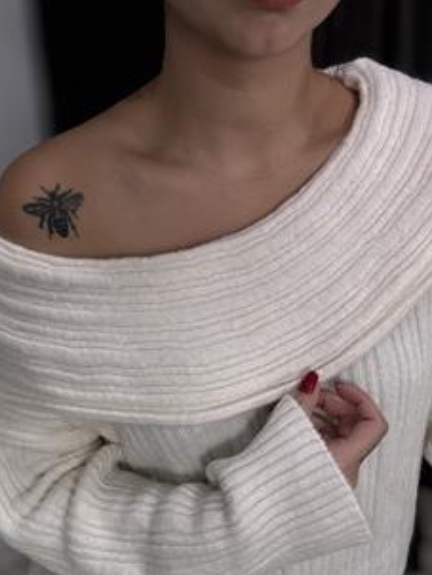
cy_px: 330
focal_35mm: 41
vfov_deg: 45.6
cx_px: 196
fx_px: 681
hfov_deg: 35.2
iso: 64
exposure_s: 1/100
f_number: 1.9
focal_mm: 2.69
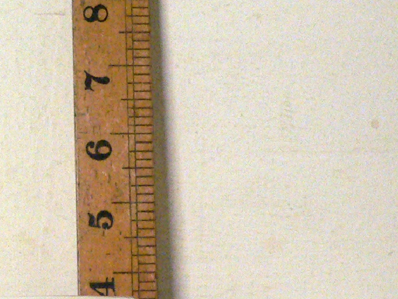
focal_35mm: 102
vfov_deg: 13.8
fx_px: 1173
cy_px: 418
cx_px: 113
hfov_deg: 19.2
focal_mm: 6
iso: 400
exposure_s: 1/50
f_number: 2.8
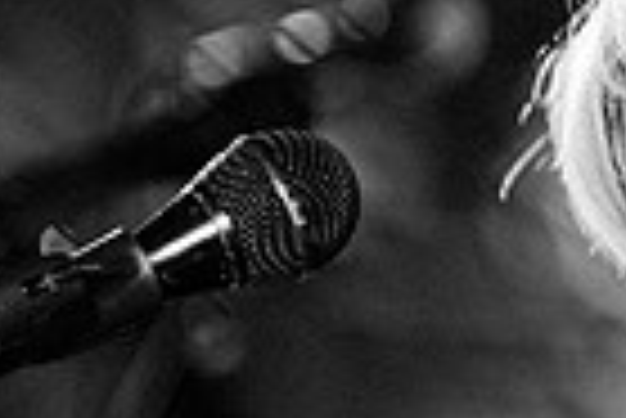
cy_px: 218
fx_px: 13090
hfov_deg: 2.7
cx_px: 446
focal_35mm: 752
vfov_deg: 1.8
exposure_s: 1/125
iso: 640
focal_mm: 180
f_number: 2.8
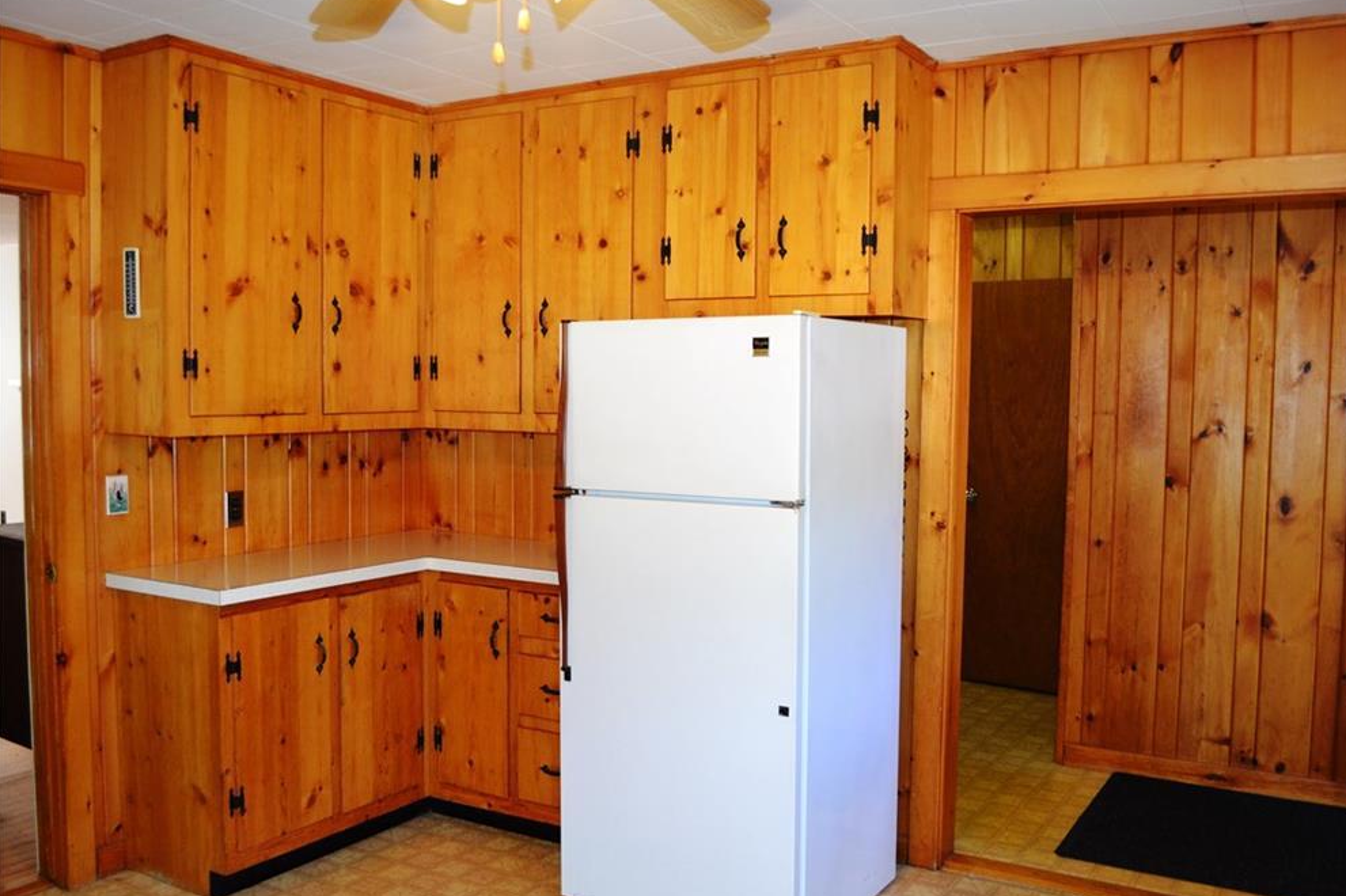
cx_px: 693
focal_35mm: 31
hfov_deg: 60.3
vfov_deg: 42.3
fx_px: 1159
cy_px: 453
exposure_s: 1/60
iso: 1100
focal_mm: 20
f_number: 3.8
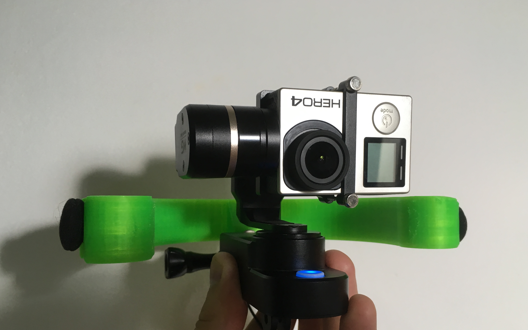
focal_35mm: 32
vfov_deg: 39.3
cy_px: 198
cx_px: 272
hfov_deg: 59.6
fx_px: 460
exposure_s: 1/33
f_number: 2.2
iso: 80
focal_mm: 4.15
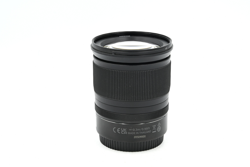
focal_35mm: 75
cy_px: 84
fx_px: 521
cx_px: 125
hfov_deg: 27.0
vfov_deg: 18.2
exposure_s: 1/13
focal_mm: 75
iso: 100
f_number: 14
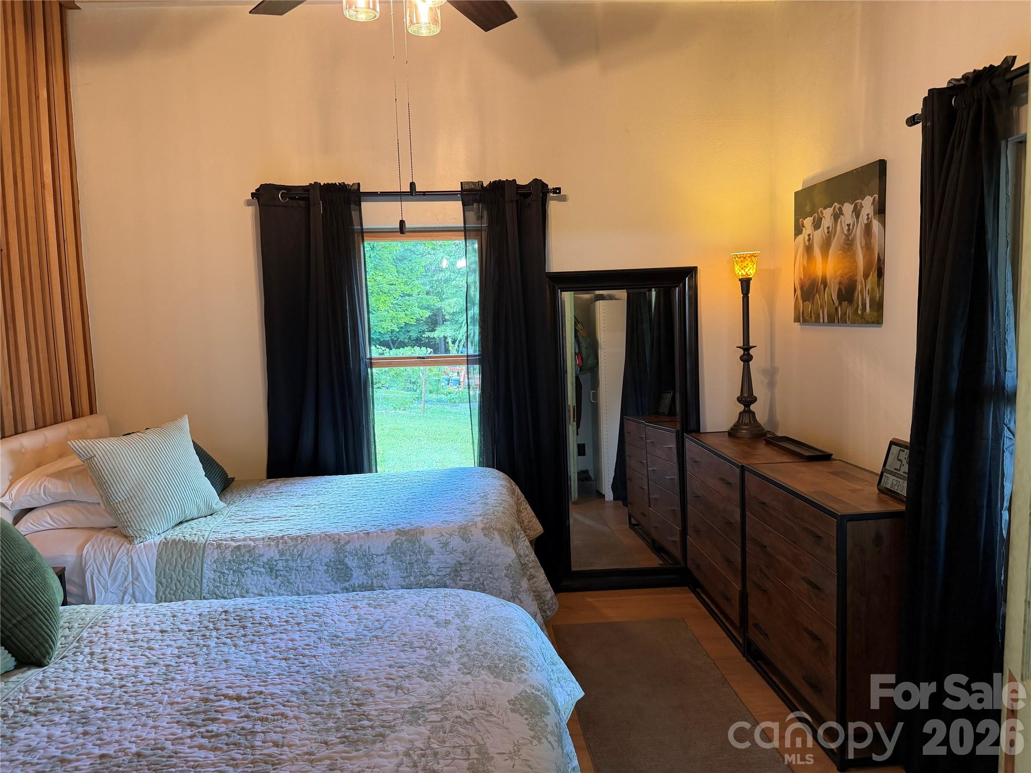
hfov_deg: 71.6
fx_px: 715
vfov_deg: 56.8
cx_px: 516
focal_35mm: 24
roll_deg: +0.9
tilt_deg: -5.5
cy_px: 386
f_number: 1.78
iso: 200
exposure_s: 1/60
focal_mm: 6.76
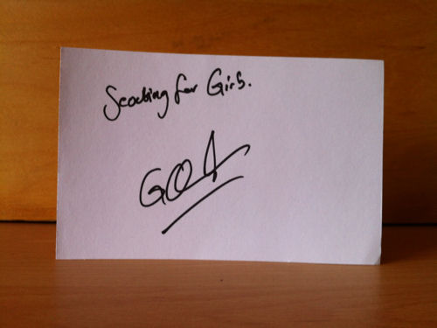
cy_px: 164
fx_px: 442
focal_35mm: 35
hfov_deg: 52.6
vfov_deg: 40.7
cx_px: 218
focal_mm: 3.85
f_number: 2.8
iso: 80
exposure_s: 1/15
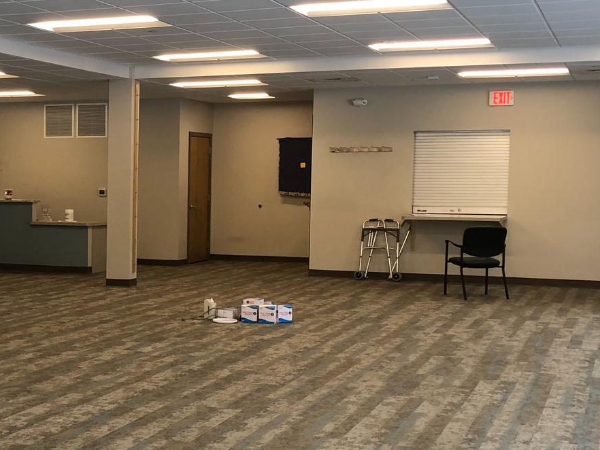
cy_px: 277
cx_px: 90
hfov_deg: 28.9
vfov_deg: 22.6
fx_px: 1127
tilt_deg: -7.1
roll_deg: +1.1
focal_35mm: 65
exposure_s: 1/40
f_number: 1.8
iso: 25
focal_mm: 3.99
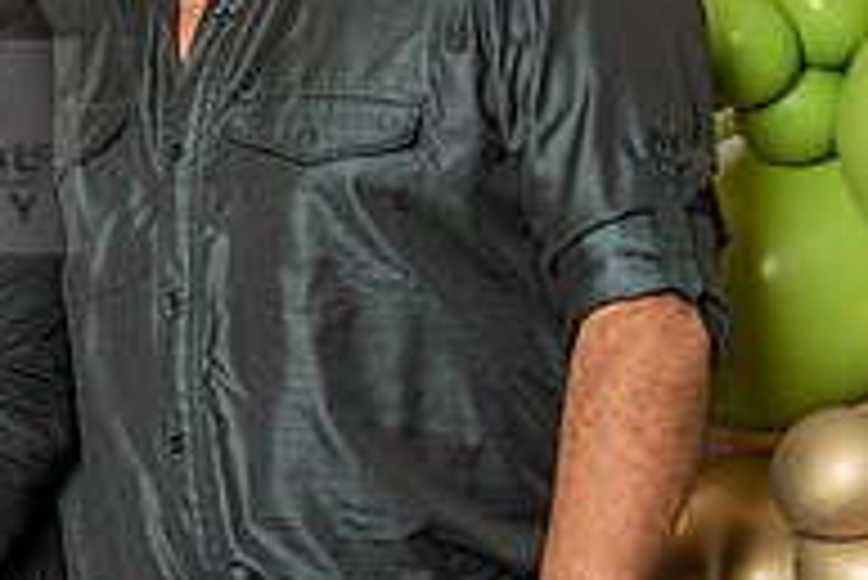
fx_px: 3788
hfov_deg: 12.5
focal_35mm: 157
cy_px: 203
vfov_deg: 8.8
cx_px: -386
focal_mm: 45
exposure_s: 1/160
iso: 200
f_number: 4
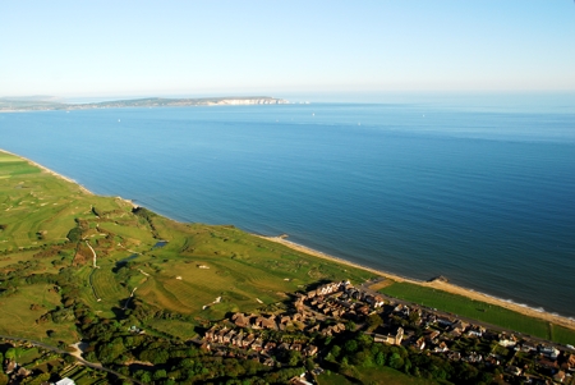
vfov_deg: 43.7
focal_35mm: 30
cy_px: 192
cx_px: 288
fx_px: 480
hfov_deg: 61.9
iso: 160
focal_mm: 20
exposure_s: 1/500
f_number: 6.3
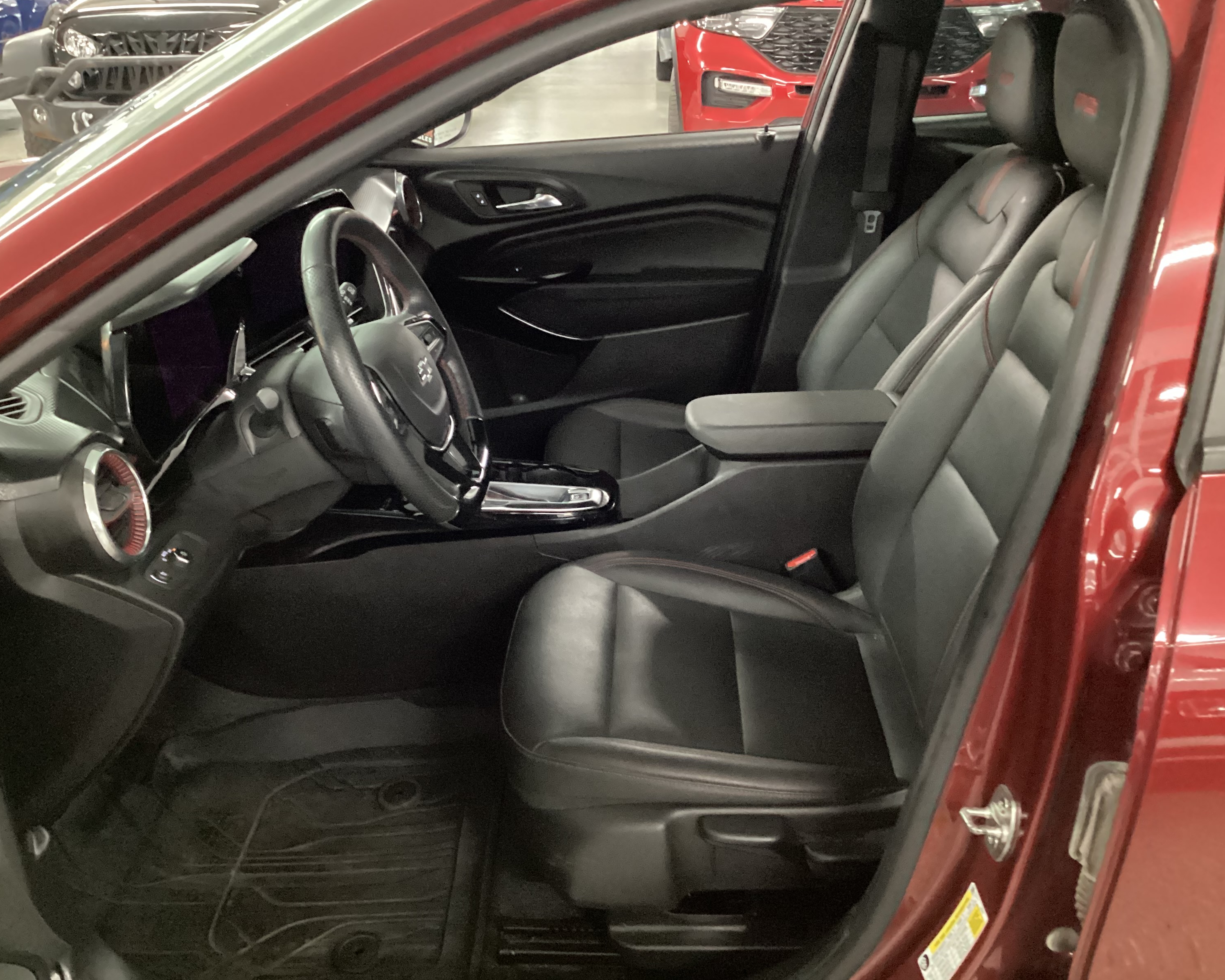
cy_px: 481
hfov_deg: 54.2
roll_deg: +0.9
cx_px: 593
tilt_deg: -26.2
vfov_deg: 44.5
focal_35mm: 33
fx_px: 1196
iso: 800
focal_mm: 3.3
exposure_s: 1/17
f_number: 2.4
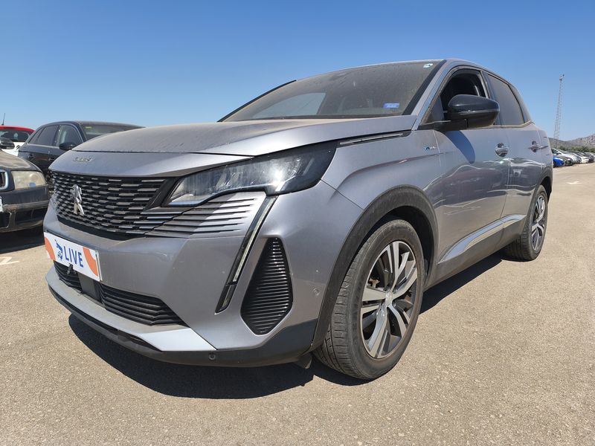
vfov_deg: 58.9
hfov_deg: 73.9
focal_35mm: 23
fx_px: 395
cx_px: 298
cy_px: 223
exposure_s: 1/932
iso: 50
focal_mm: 6.14
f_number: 1.65
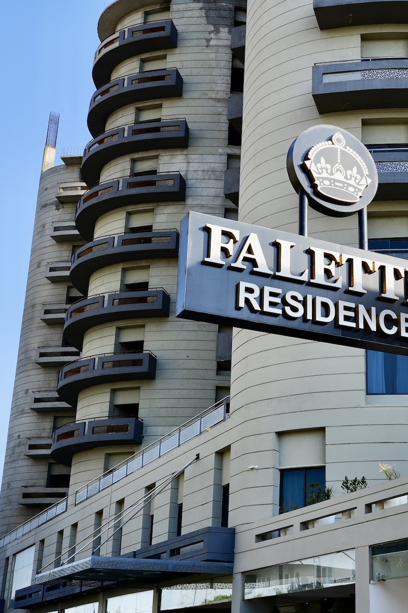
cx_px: 385
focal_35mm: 53
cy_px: 306
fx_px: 901
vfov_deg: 37.5
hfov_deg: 24.6
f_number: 5
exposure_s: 1/320
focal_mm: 35
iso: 100
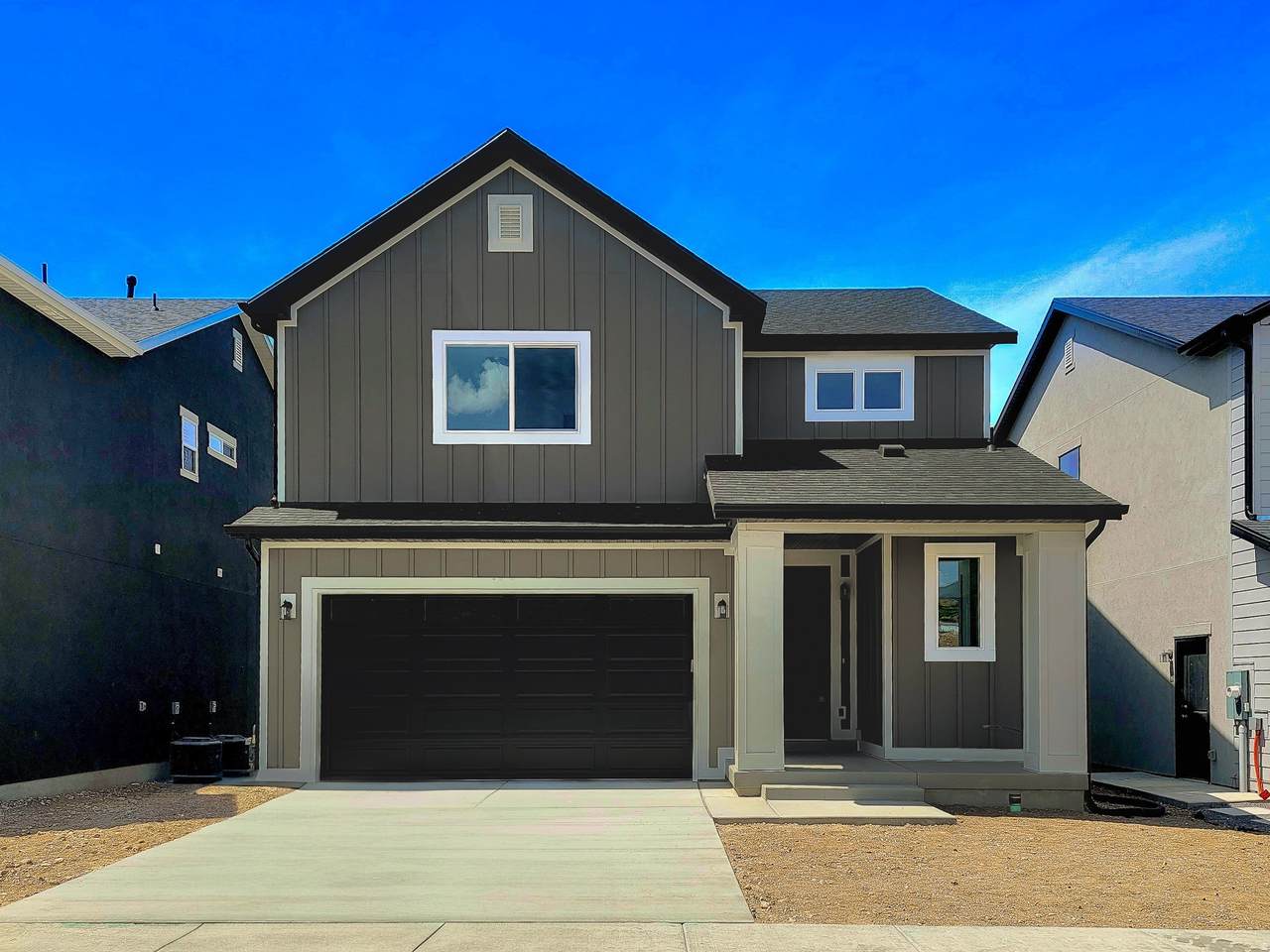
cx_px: 635
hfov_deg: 71.6
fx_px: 881
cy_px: 476
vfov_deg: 56.8
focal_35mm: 24
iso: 16
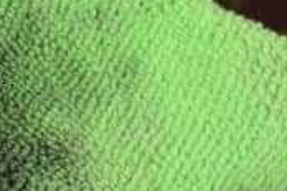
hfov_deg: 5.4
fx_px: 2949
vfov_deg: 3.7
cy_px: 162
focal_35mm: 370
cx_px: -355
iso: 320
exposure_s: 1/60
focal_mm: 42
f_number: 5
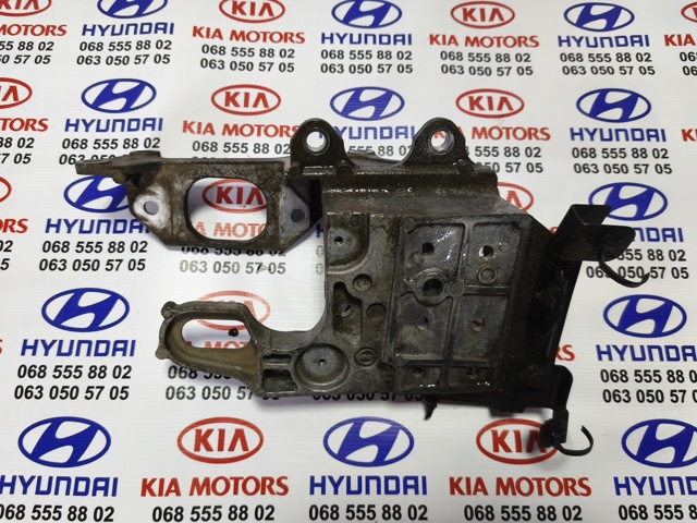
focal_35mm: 23
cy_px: 262
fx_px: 463
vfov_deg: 58.9
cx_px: 348
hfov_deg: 73.9
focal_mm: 5.35
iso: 250
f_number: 1.7
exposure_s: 1/50
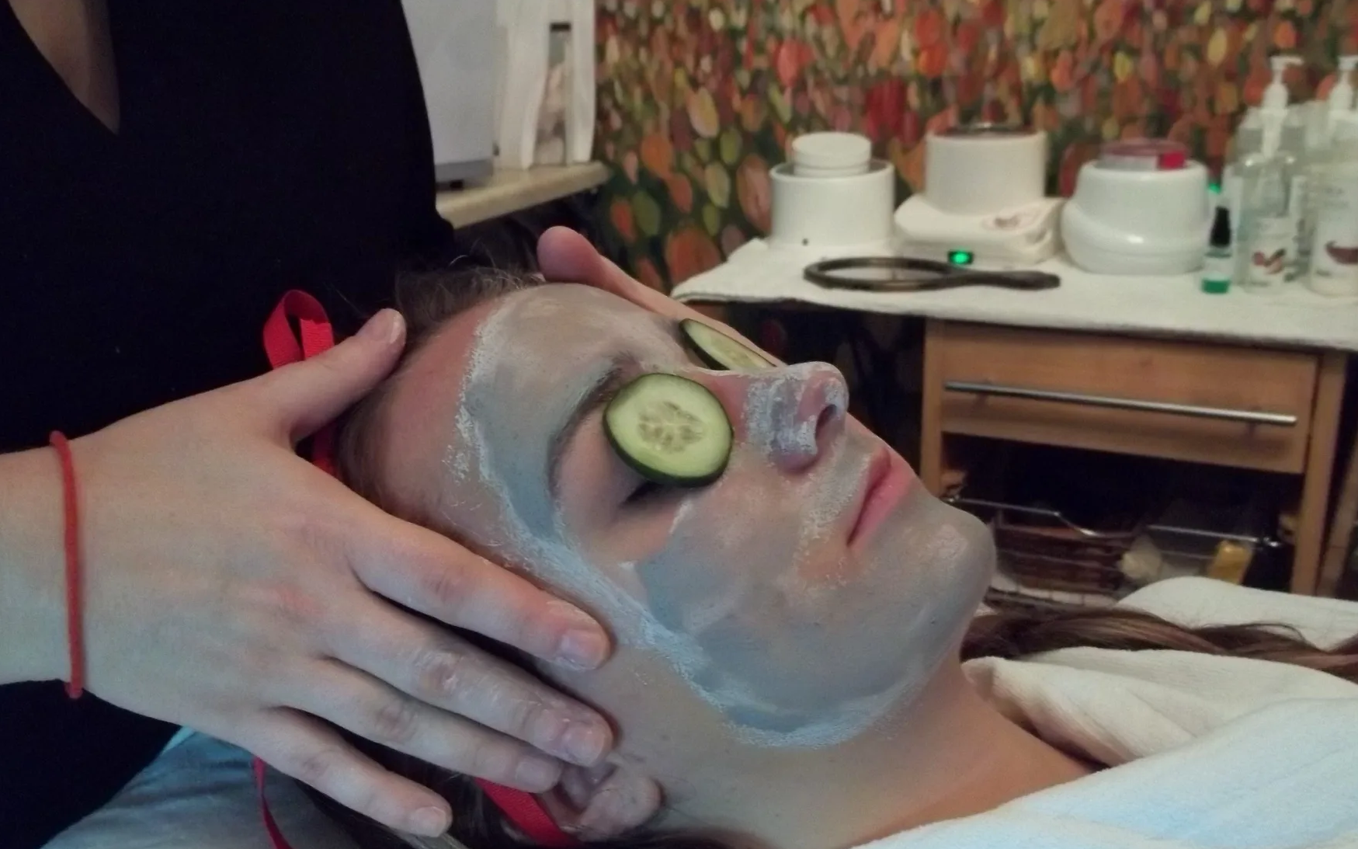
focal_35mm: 36
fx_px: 1332
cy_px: 459
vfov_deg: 35.3
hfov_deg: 54.0
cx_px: 673
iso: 400
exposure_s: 1/8
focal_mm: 5.9
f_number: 3.3
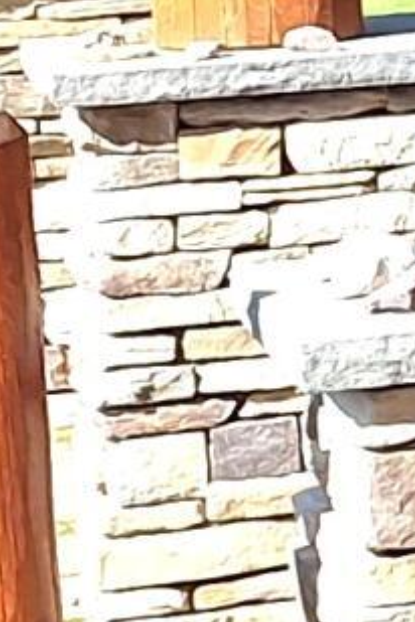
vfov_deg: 8.6
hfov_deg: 4.2
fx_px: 4011
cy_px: -411
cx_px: 2782
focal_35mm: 232
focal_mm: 5.54
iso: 40
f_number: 1.8
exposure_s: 1/1429
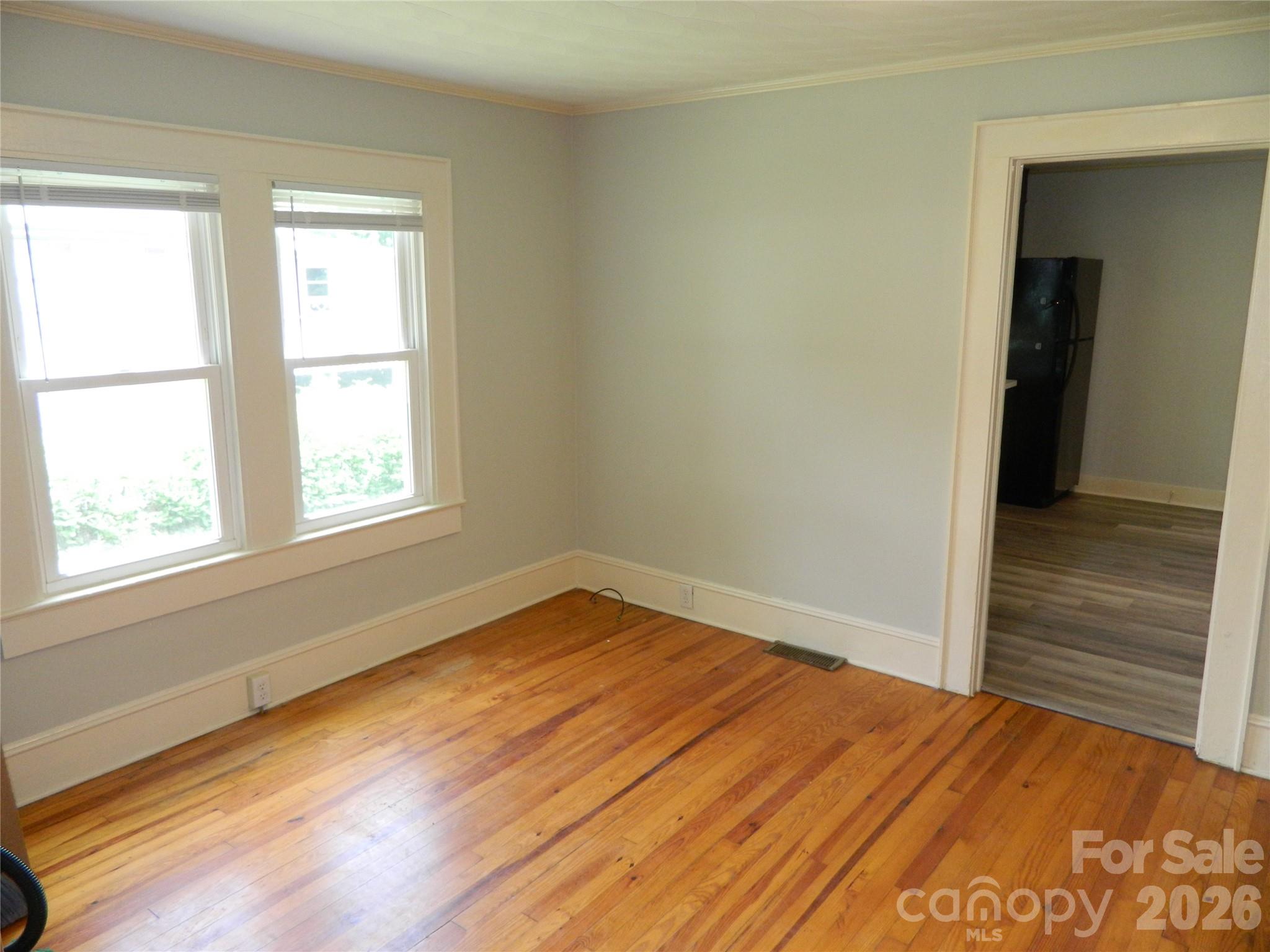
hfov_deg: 69.4
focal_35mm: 25
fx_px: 917
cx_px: 635
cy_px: 476
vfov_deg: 54.9
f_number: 3.1
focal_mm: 4.5
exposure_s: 1/30
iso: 200
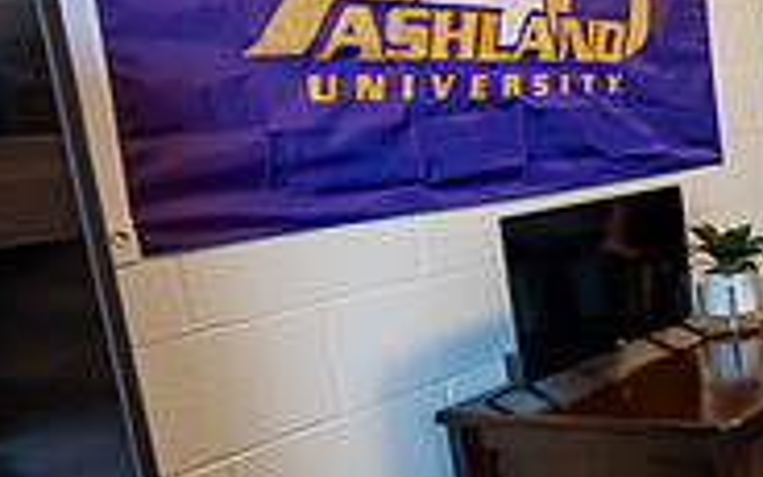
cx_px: 1186
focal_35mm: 45
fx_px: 936
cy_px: 251
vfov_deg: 28.6
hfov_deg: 27.4
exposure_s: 1/200
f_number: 4
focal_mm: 14
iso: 2500
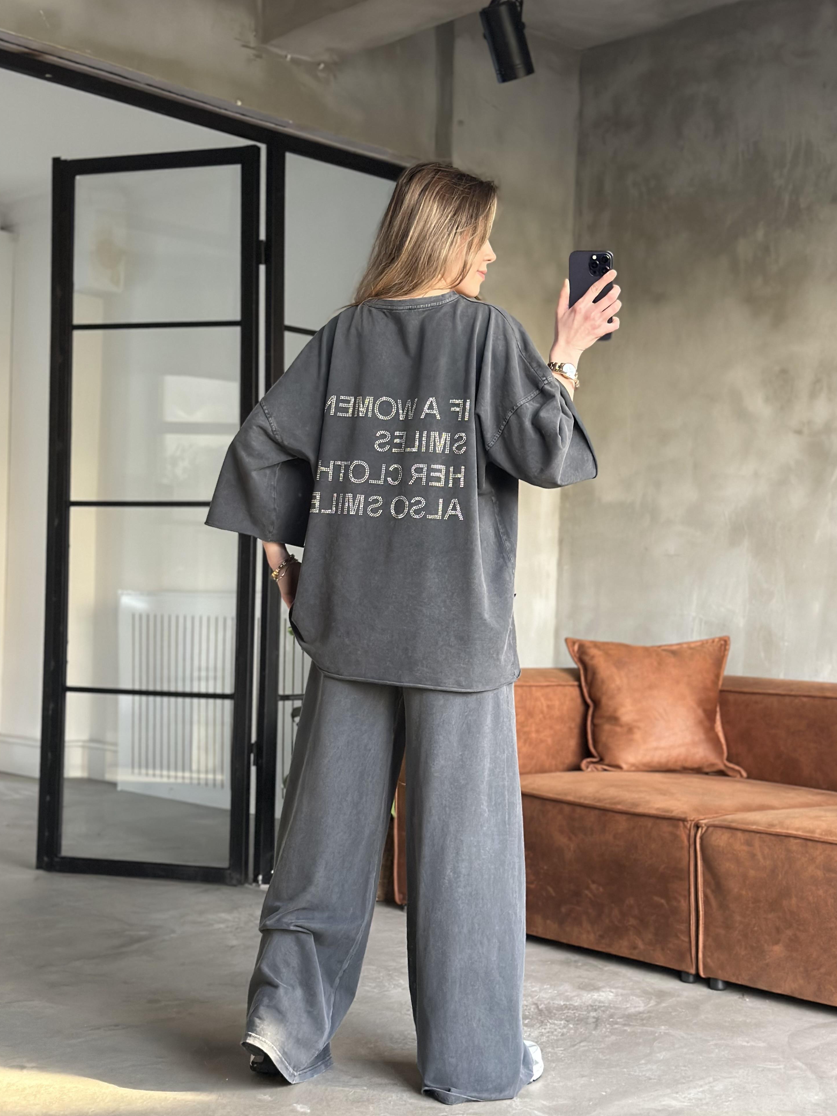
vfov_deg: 38.2
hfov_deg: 29.1
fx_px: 1612
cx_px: 414
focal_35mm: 50
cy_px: 567
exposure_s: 1/60
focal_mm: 6.86
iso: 400
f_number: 1.78
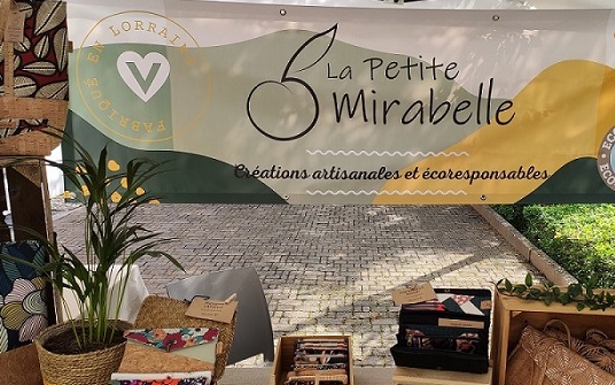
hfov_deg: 53.5
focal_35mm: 36
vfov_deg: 35.3
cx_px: 377
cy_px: 219
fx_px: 603
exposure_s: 1/374
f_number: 1.75
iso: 112
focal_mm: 4.77
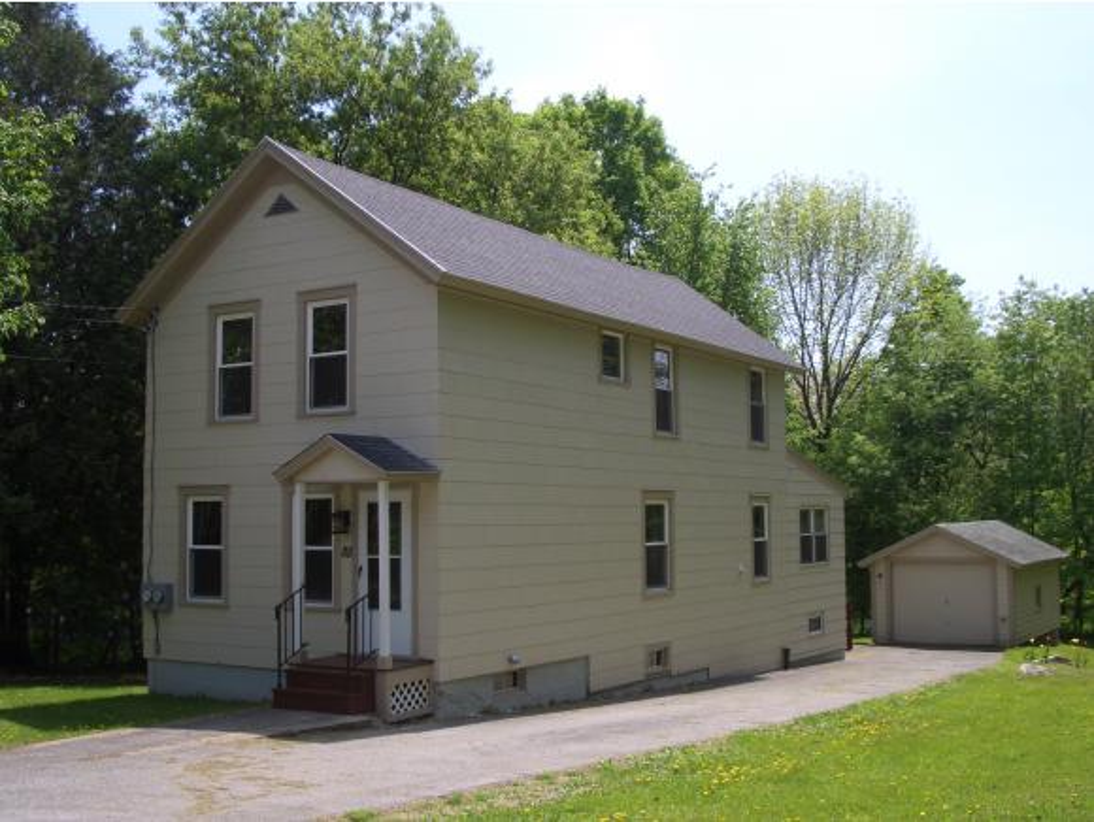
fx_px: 1297
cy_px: 411
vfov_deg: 35.2
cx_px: 547
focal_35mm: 41
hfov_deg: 45.7
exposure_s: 1/250
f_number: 4.6
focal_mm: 6.8
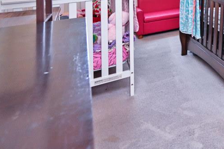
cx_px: 290
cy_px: -48
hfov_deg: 33.8
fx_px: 261
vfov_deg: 26.6
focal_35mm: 42
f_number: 4
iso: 500
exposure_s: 1/60
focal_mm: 14
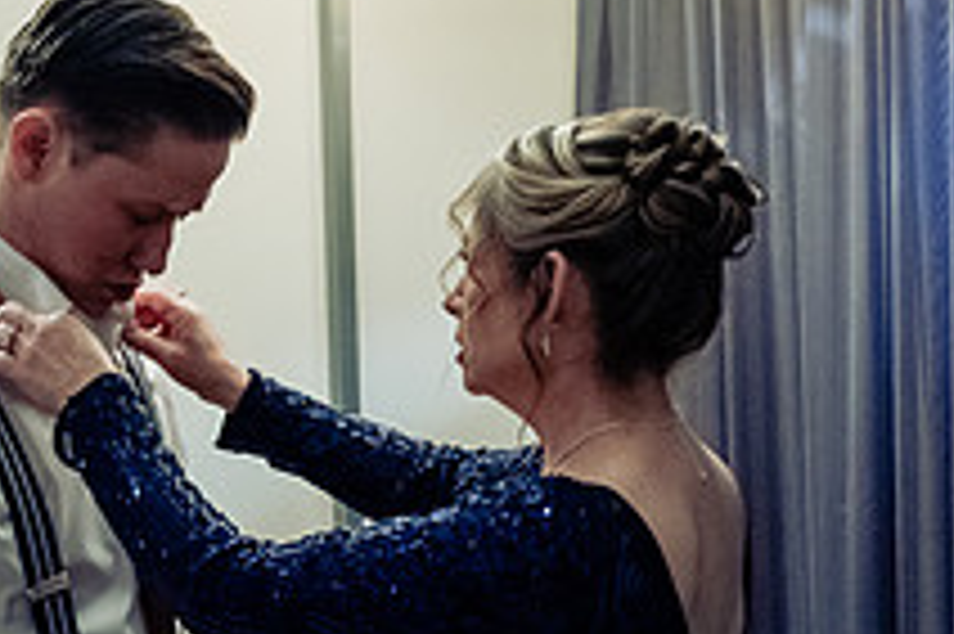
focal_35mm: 85
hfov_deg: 23.8
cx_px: 634
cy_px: 330
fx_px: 2251
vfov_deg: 16.0
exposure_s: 1/100
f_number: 2.8
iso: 3200
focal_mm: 31
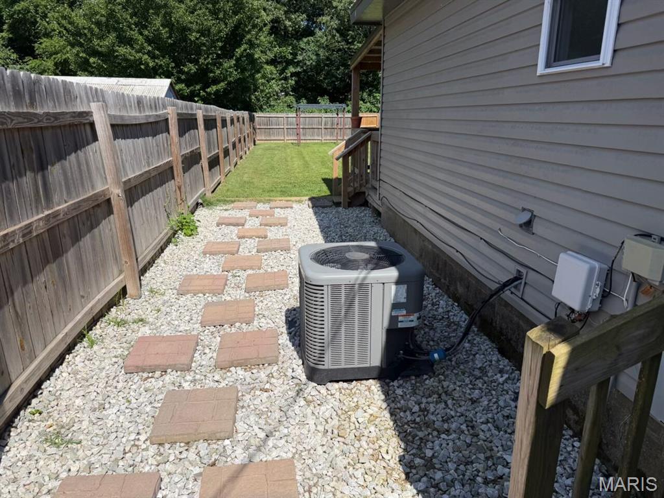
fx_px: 460
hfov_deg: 71.6
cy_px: 249
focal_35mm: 24
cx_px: 332
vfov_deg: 56.8
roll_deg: +0.1
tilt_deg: -17.1
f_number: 1.78
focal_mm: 6.76
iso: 80
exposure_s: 1/5714
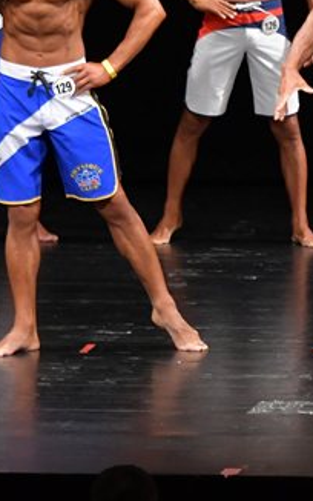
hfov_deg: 2.7
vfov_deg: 4.3
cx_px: 389
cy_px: 115
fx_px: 6668
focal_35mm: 489
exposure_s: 1/400
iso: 3200
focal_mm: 135
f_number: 5.6
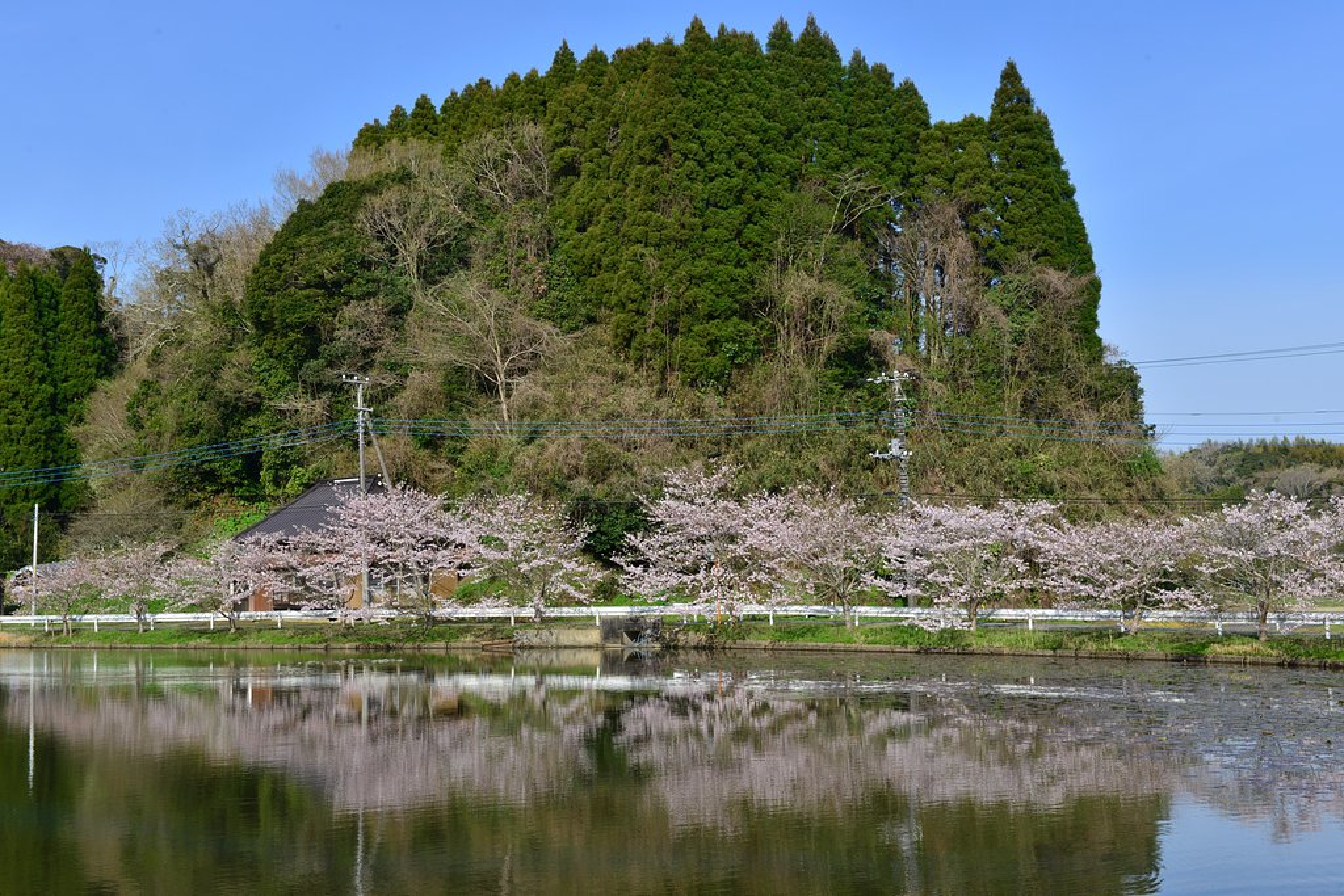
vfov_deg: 26.0
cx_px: 672
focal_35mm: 52
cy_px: 448
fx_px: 1941
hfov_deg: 38.2
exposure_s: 1/500
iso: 400
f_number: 11
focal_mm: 52
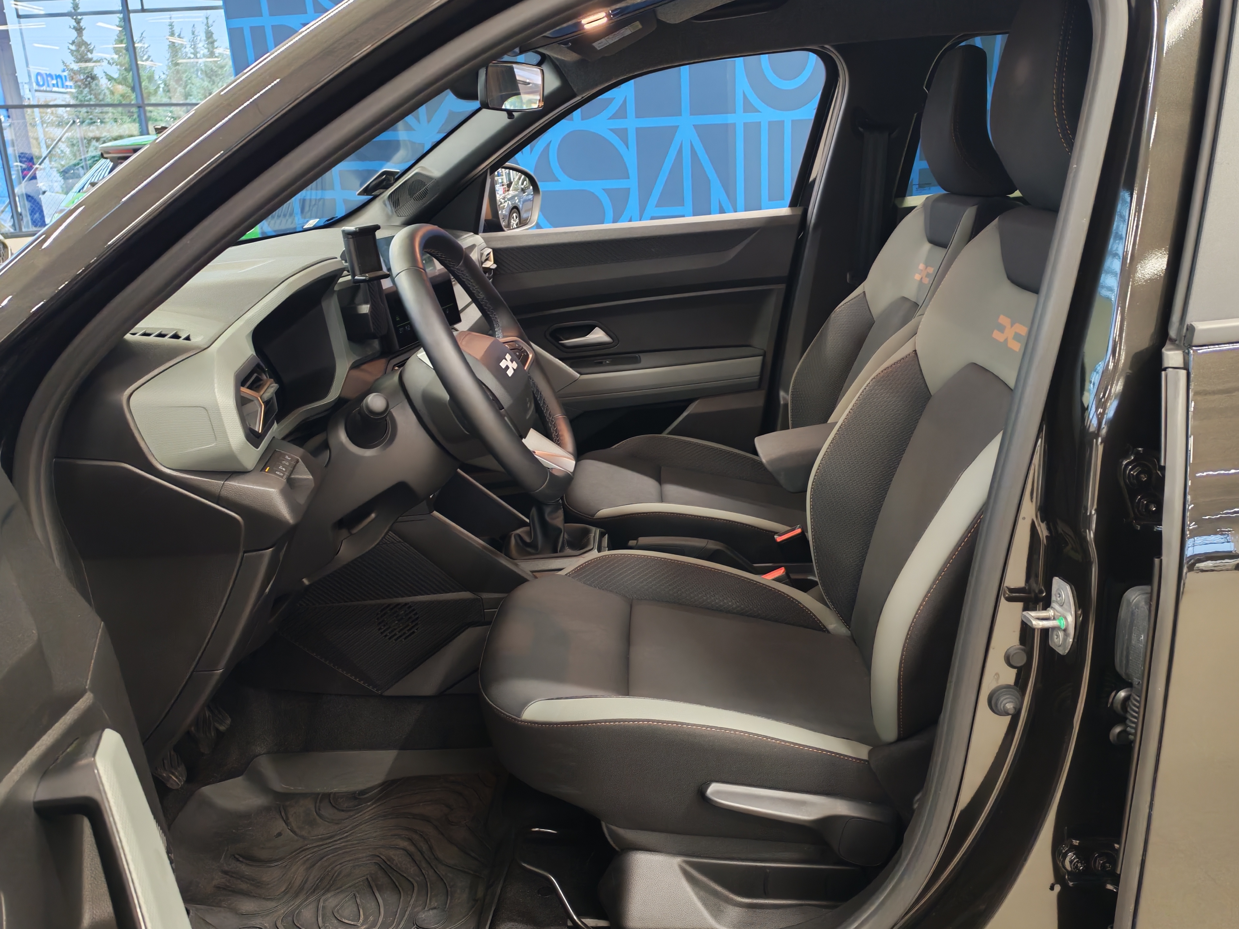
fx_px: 1145
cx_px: 620
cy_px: 464
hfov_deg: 56.8
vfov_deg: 44.2
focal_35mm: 32
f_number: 1.9
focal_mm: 6.12
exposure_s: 1/50
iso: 1000
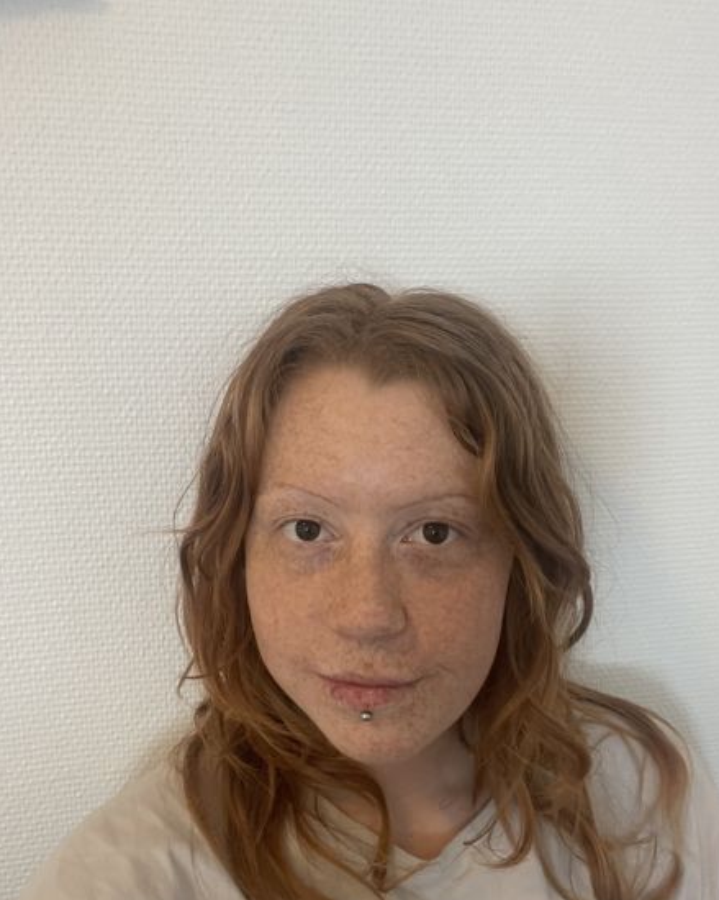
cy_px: 462
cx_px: 362
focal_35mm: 32
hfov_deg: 45.8
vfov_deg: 55.7
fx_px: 851
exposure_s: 1/25
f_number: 2.2
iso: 320
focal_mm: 2.71
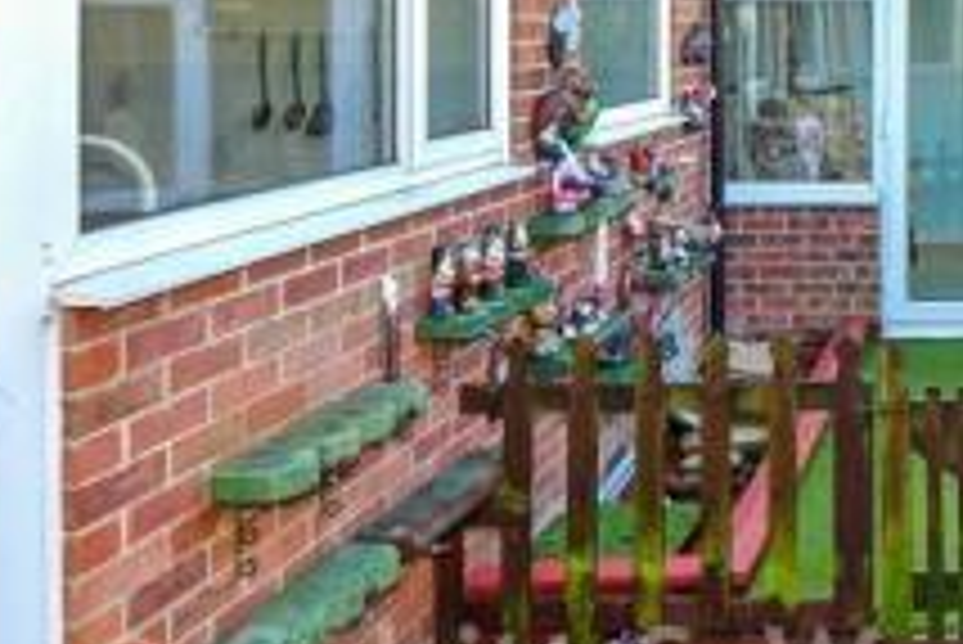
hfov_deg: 36.6
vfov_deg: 27.6
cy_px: 2
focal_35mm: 46
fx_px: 1231
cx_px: 1042
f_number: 8
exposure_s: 1/25
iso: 160
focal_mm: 10
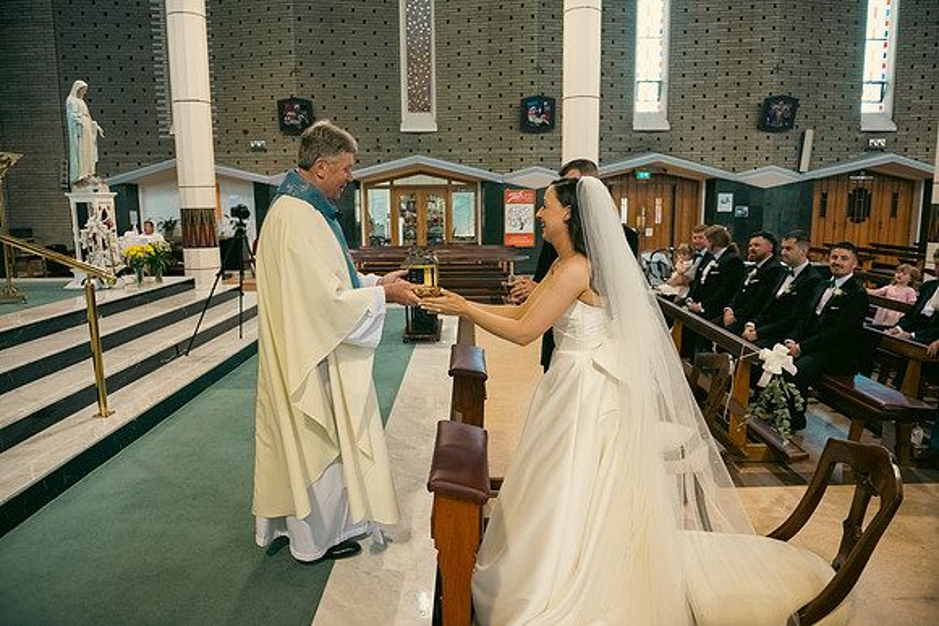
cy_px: 313
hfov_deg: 73.7
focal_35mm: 24
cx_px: 470
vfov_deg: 53.2
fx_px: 626
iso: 1000
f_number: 3.5
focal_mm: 24
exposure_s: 1/160
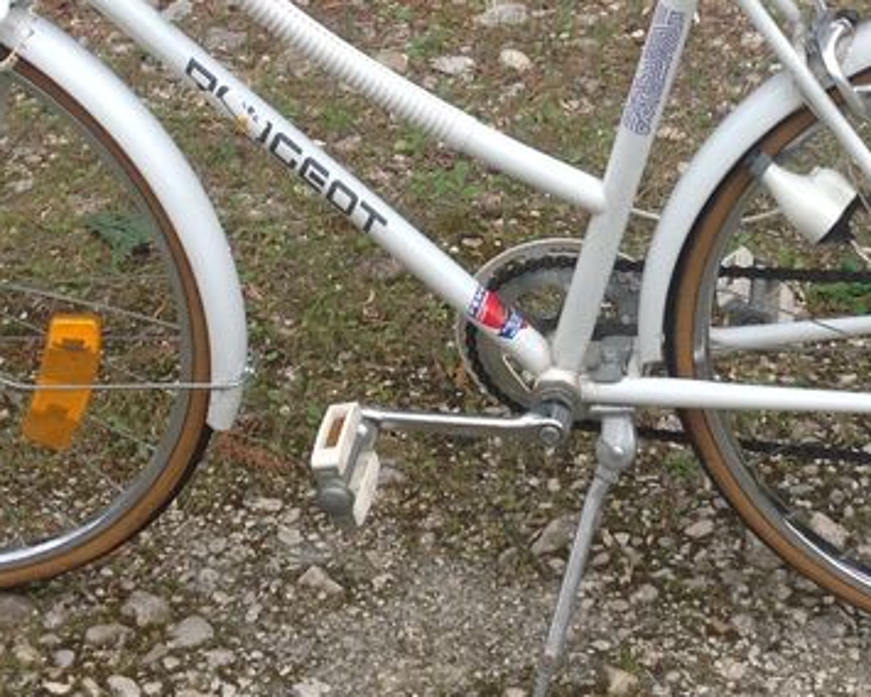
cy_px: -28
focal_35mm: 96
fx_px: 2475
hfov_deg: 19.9
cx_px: 591
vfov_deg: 15.7
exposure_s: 1/120
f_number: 2.4
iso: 50
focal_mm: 4.28
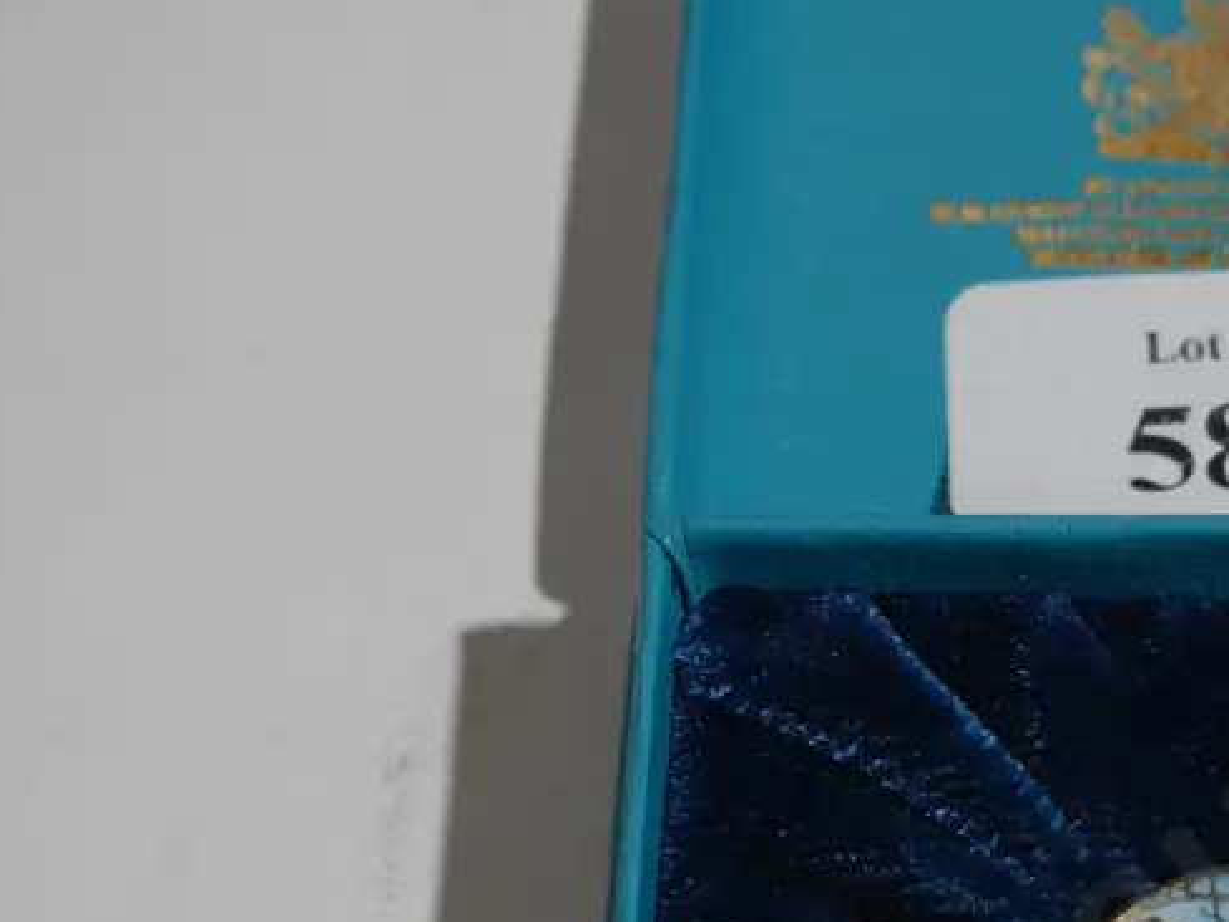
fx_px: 3871
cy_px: 838
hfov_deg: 17.6
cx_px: 1252
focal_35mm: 109
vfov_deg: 13.5
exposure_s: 1/60
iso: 320
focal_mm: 26
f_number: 5.3
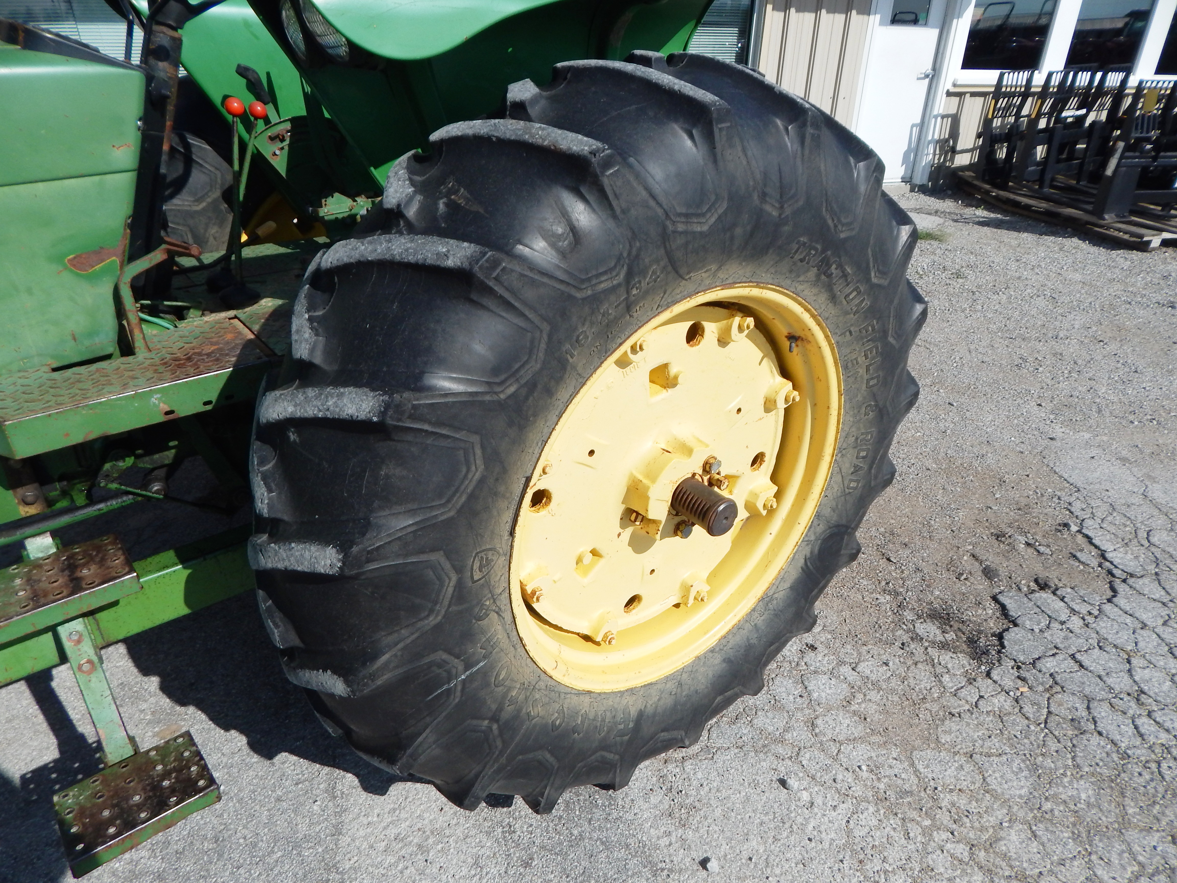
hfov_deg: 76.4
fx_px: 748
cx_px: 588
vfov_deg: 61.1
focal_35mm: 22
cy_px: 442
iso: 125
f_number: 6
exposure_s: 1/800
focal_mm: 4
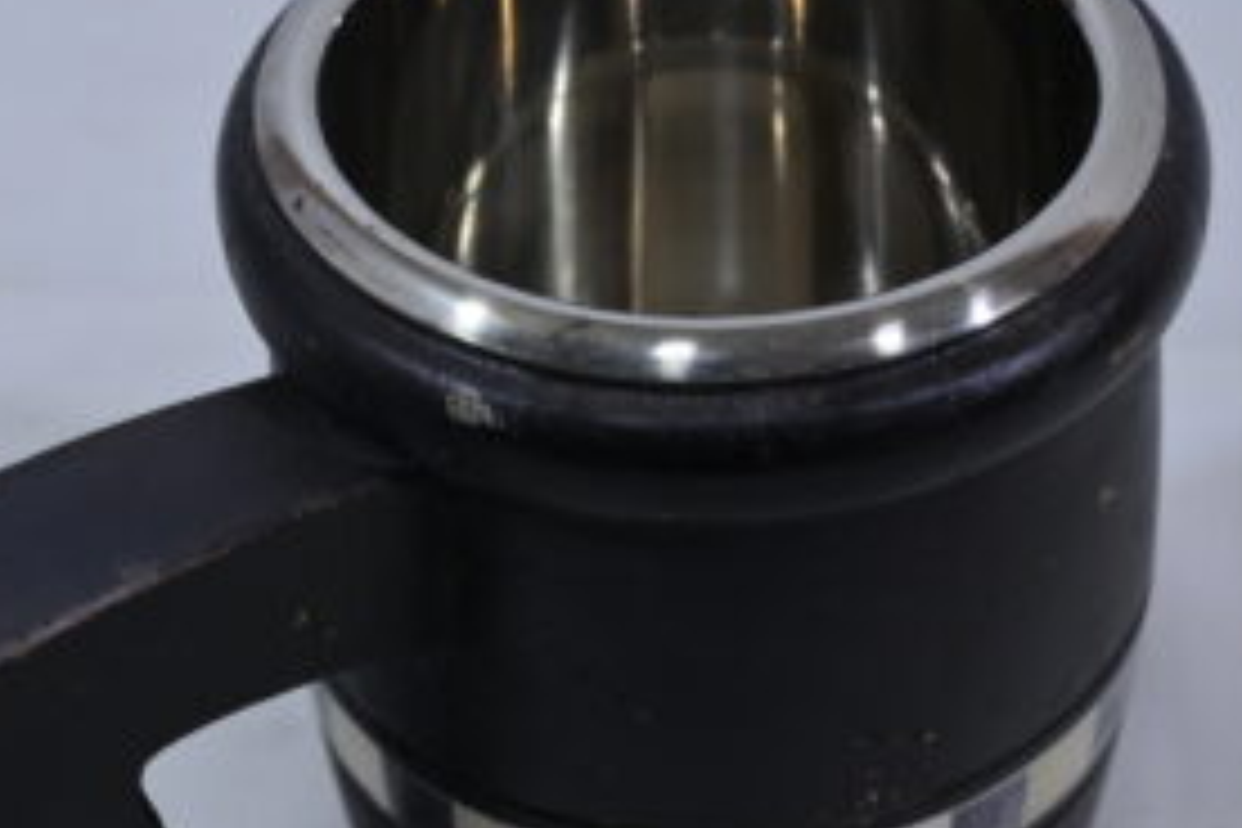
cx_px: 644
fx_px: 2622
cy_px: 547
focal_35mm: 76
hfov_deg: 26.6
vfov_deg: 17.9
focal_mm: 35
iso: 500
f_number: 8
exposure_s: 1/125
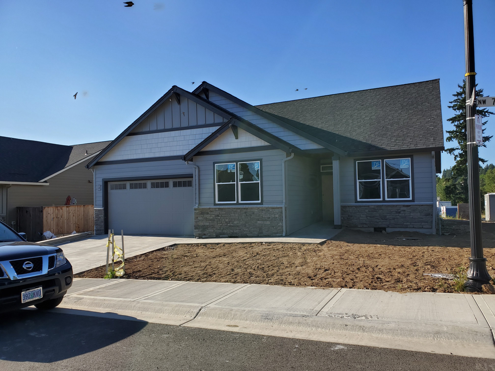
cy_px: 186
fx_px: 372
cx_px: 248
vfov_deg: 53.1
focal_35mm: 26
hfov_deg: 67.3
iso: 50
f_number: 2.4
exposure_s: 1/1198
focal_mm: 4.3
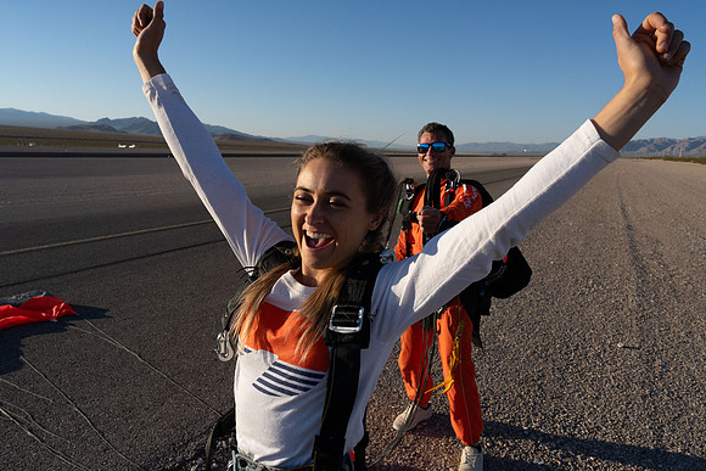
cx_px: 353
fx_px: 471
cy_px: 236
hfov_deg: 73.7
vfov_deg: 53.2
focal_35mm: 24
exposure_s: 1/2000
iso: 800
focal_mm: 24
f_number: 9
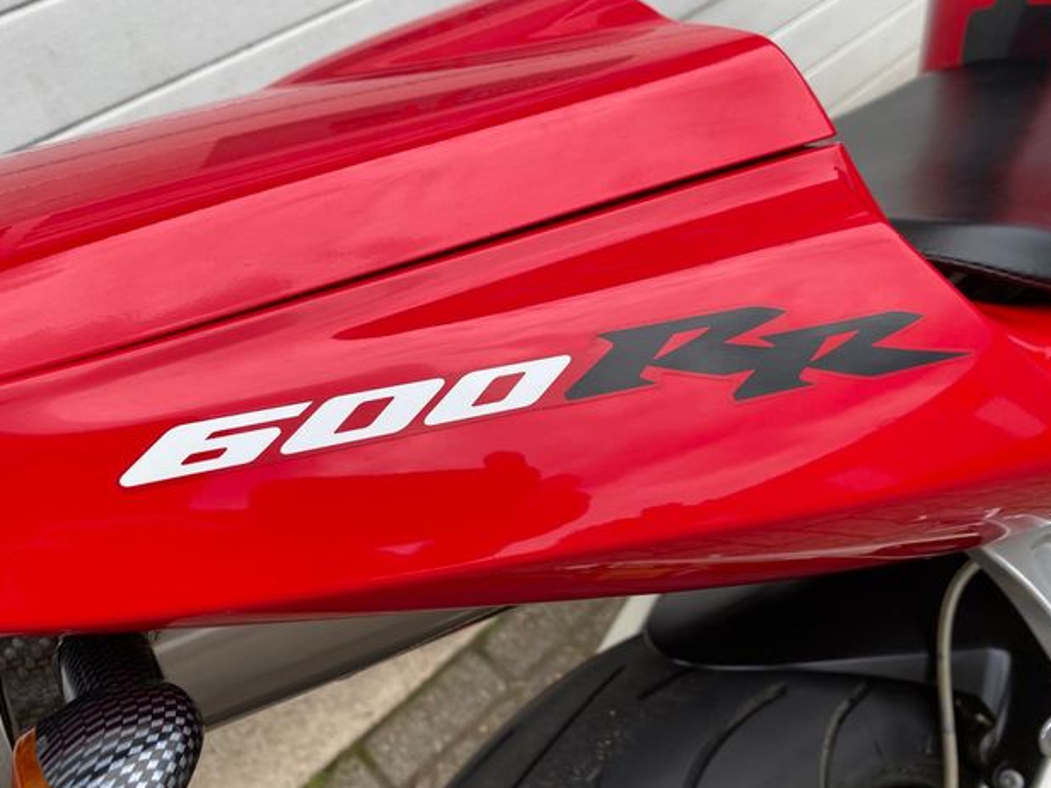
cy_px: 397
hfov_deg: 65.3
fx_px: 820
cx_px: 517
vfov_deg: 51.4
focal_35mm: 27
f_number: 1.8
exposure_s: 1/447
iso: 32
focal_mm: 4.25
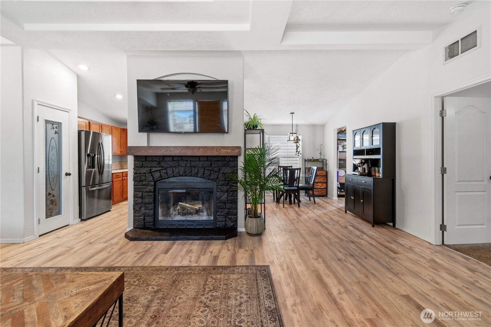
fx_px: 205
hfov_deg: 100.4
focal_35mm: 15
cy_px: 164
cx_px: 246
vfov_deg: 77.3
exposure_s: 1
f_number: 9
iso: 200
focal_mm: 10
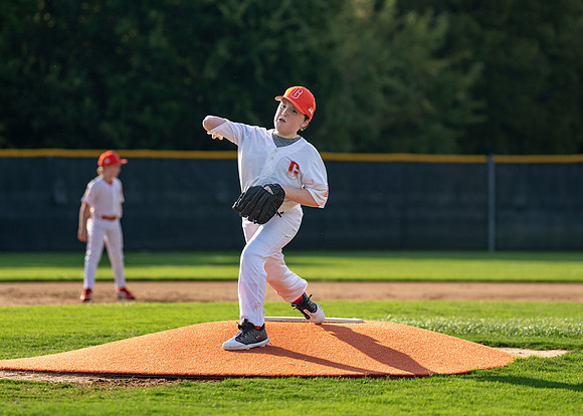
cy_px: 169
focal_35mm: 184
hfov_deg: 10.9
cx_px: 300
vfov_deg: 7.8
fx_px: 3043
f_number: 2.8
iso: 400
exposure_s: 1/4000
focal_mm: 135
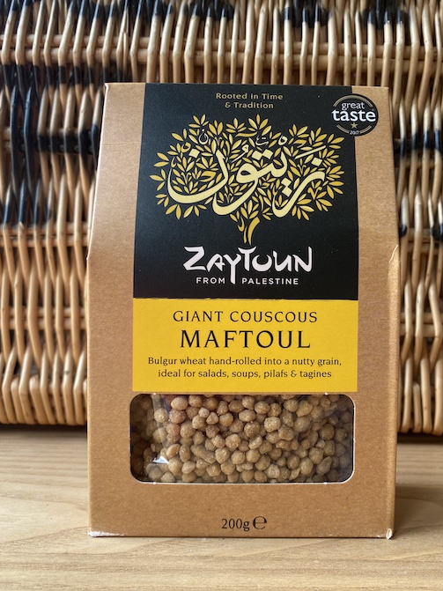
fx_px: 529
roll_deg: +0.0
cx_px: 250
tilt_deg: -3.4
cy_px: 296
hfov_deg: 45.3
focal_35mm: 31
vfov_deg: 58.4
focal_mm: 4.25
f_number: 1.8
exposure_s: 1/121
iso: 64
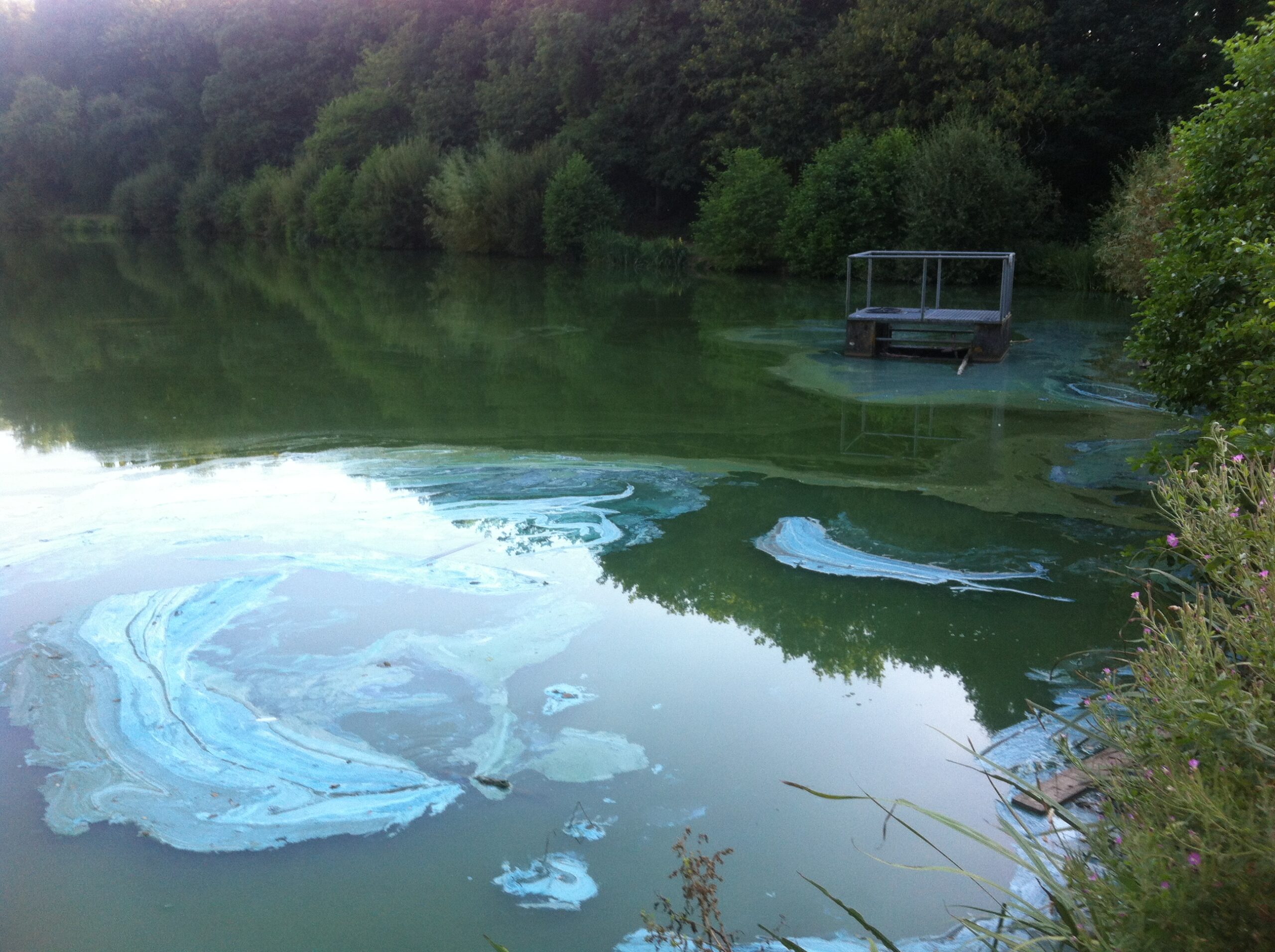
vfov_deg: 40.6
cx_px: 638
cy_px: 476
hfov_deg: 52.7
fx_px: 1287
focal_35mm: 35
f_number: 2.8
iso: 80
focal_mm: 3.85
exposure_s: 1/132
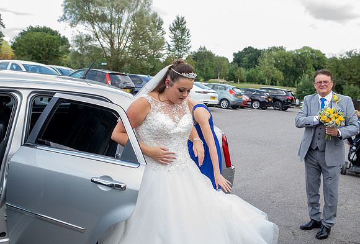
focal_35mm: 35
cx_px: 183
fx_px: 356
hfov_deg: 53.6
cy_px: 122
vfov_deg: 37.8
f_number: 4
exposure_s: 1/200
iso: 160
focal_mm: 35
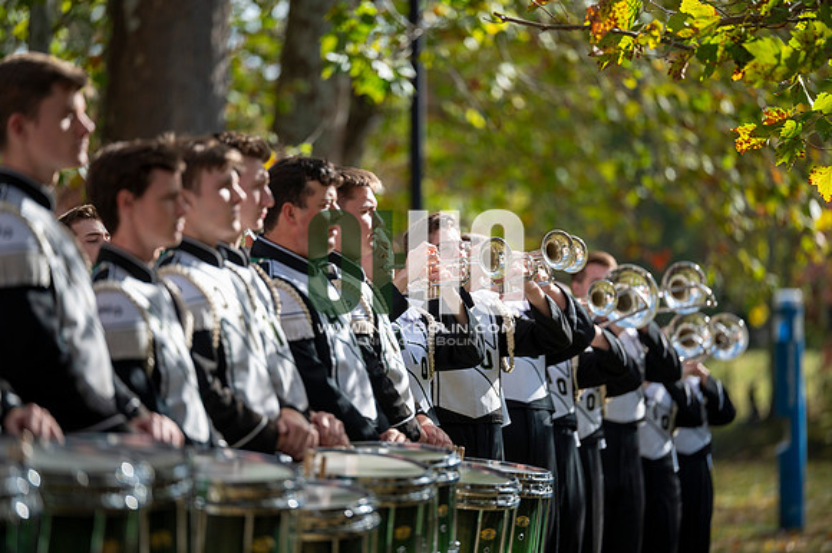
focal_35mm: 200
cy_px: 276
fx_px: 4619
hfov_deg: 10.3
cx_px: 416
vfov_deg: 6.9
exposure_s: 1/500
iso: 64
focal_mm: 200
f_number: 2.8
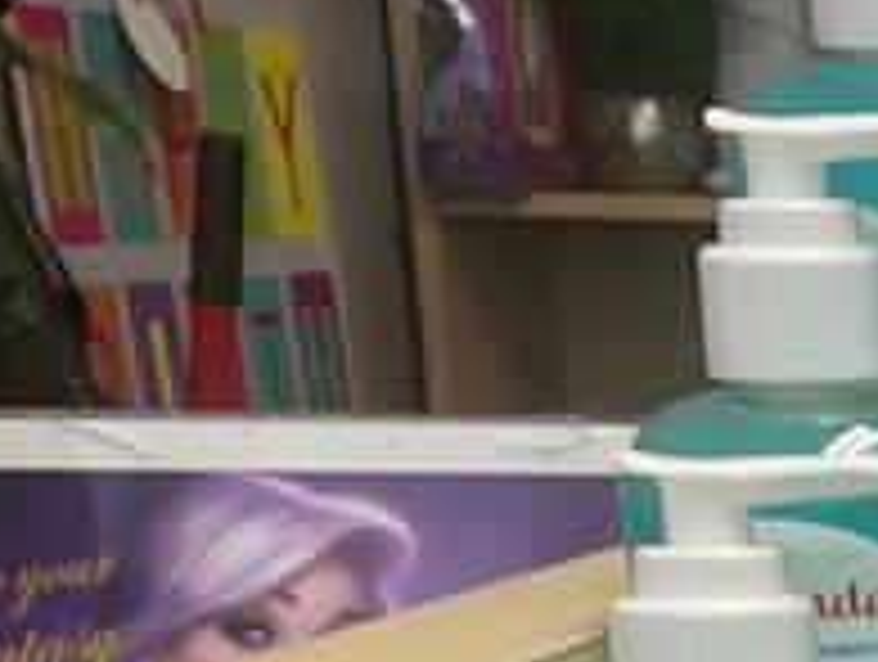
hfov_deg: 14.6
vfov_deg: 12.1
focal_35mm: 114
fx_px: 2897
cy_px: 1135
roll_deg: -1.5
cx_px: 1684
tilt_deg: -18.6
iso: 50
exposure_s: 1/60
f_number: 1.8
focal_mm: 3
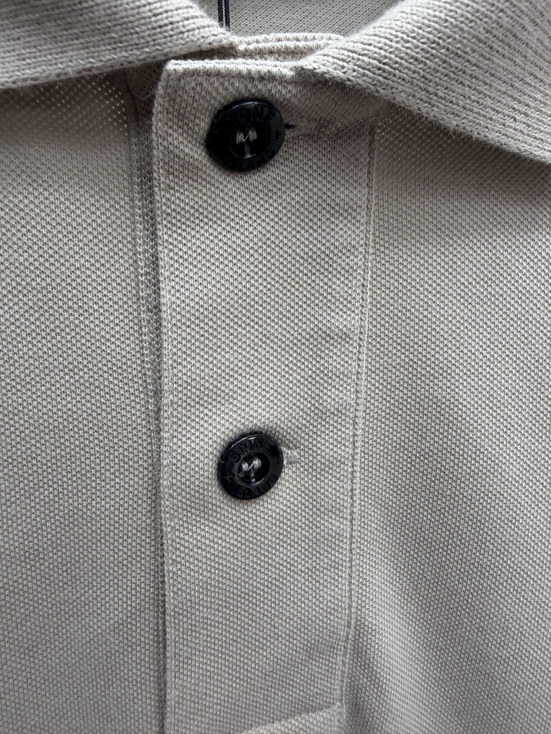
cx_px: 276
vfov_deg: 71.6
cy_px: 367
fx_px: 509
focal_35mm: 24
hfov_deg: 56.8
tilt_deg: -7.8
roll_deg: +0.4
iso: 125
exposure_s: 1/100
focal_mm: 2.22
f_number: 2.2
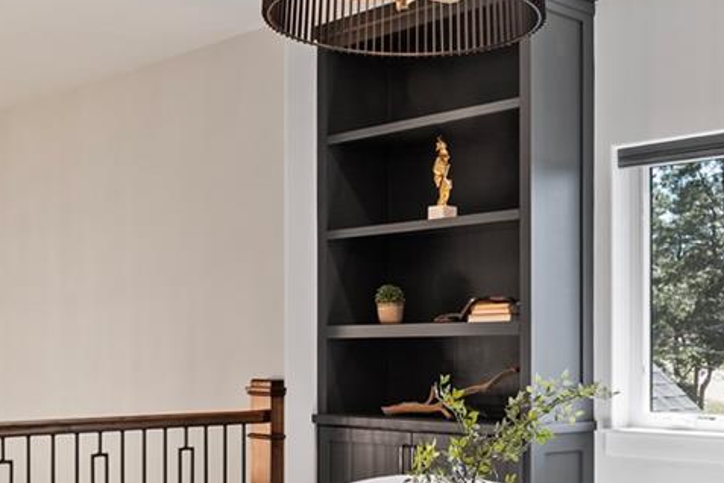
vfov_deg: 23.5
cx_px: 454
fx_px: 1146
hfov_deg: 34.9
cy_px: 380
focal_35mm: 57
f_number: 8
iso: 400
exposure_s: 1.6
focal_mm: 17
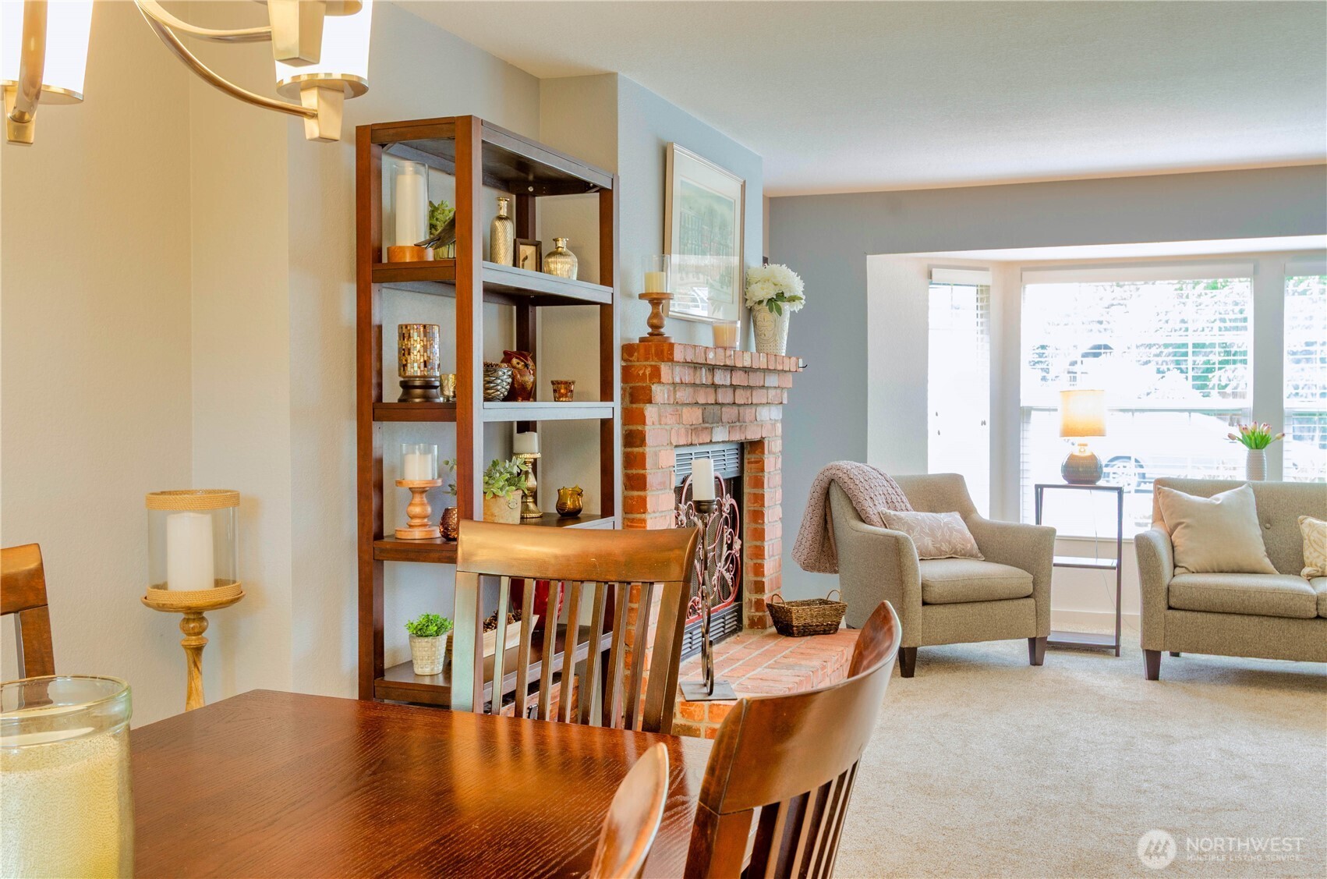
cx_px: 664
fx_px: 1214
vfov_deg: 39.8
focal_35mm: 33
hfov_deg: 57.3
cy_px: 440
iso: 100
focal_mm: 22
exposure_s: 1
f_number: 9
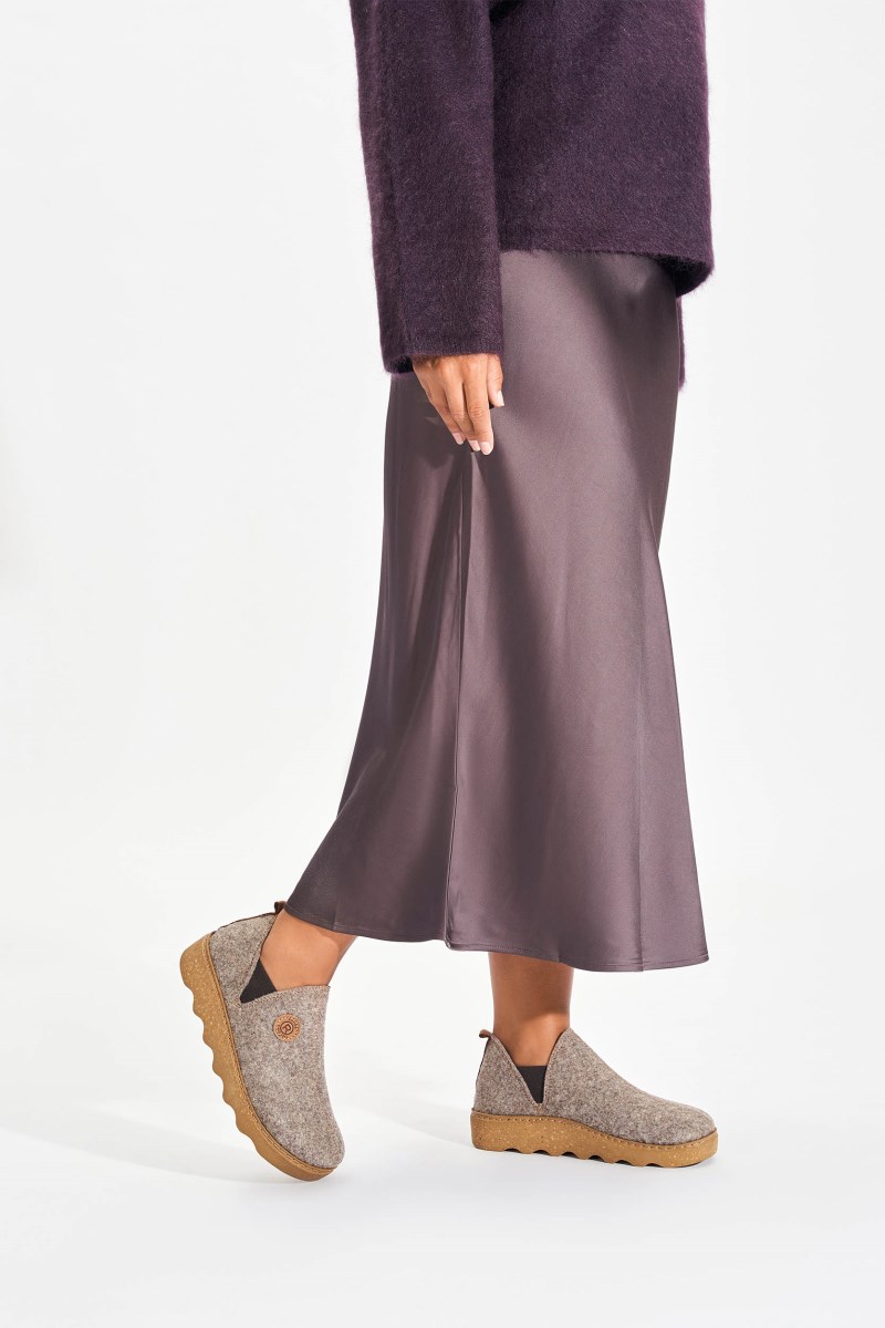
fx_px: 2271
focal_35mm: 62
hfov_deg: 22.0
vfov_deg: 32.6
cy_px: 664
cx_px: 442
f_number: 8
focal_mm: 61.6
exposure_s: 1/160
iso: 100
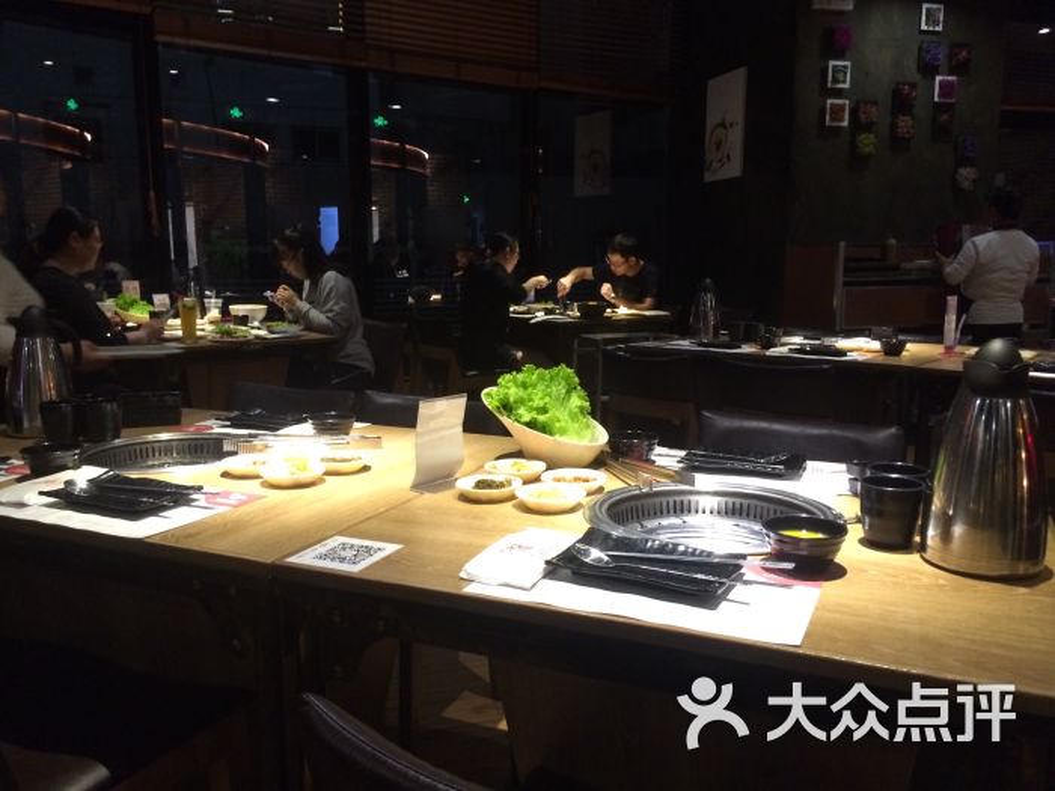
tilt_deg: -9.5
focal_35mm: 29
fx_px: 884
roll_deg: +0.9
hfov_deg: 61.7
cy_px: 396
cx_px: 528
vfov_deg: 48.2
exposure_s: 1/33
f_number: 2.2
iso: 320
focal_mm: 4.15
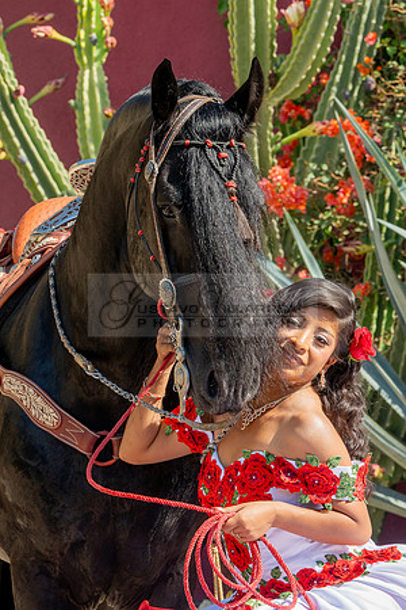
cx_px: 253
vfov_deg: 8.1
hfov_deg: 5.4
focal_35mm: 255
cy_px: 305
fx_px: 4313
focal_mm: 170
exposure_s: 1/200
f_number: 11
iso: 250
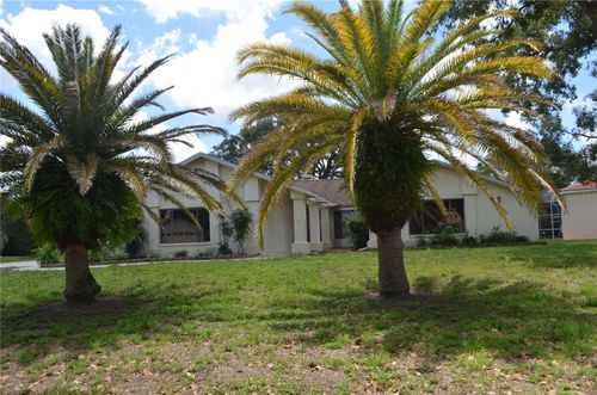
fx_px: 447
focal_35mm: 27
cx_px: 298
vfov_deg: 47.7
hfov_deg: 67.5
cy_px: 198
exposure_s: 1/200
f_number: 9
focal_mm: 18
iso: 100
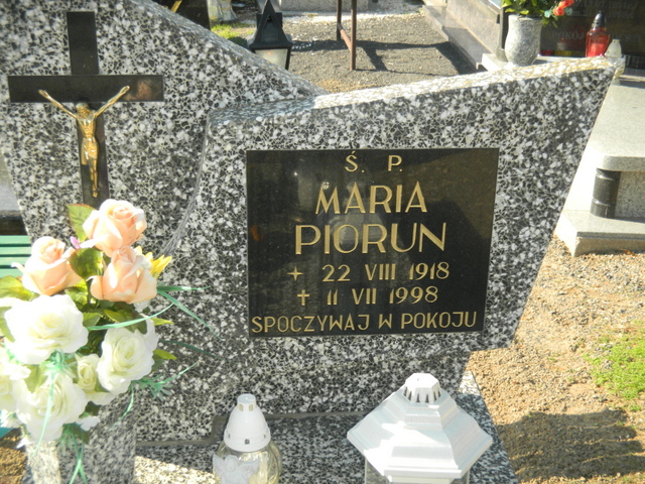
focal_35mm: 55
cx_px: 322
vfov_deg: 26.6
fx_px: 1025
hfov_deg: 34.9
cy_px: 242
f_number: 4.2
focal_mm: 9.9
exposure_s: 1/231
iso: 113
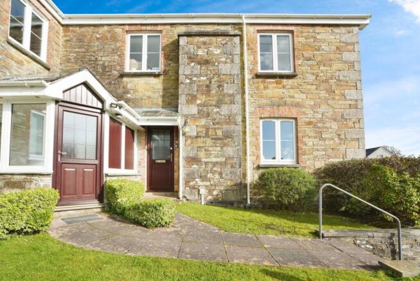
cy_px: 140
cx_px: 210
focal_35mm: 16
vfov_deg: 73.8
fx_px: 187
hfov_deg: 96.7
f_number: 9
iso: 800
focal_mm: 16
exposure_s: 1/640
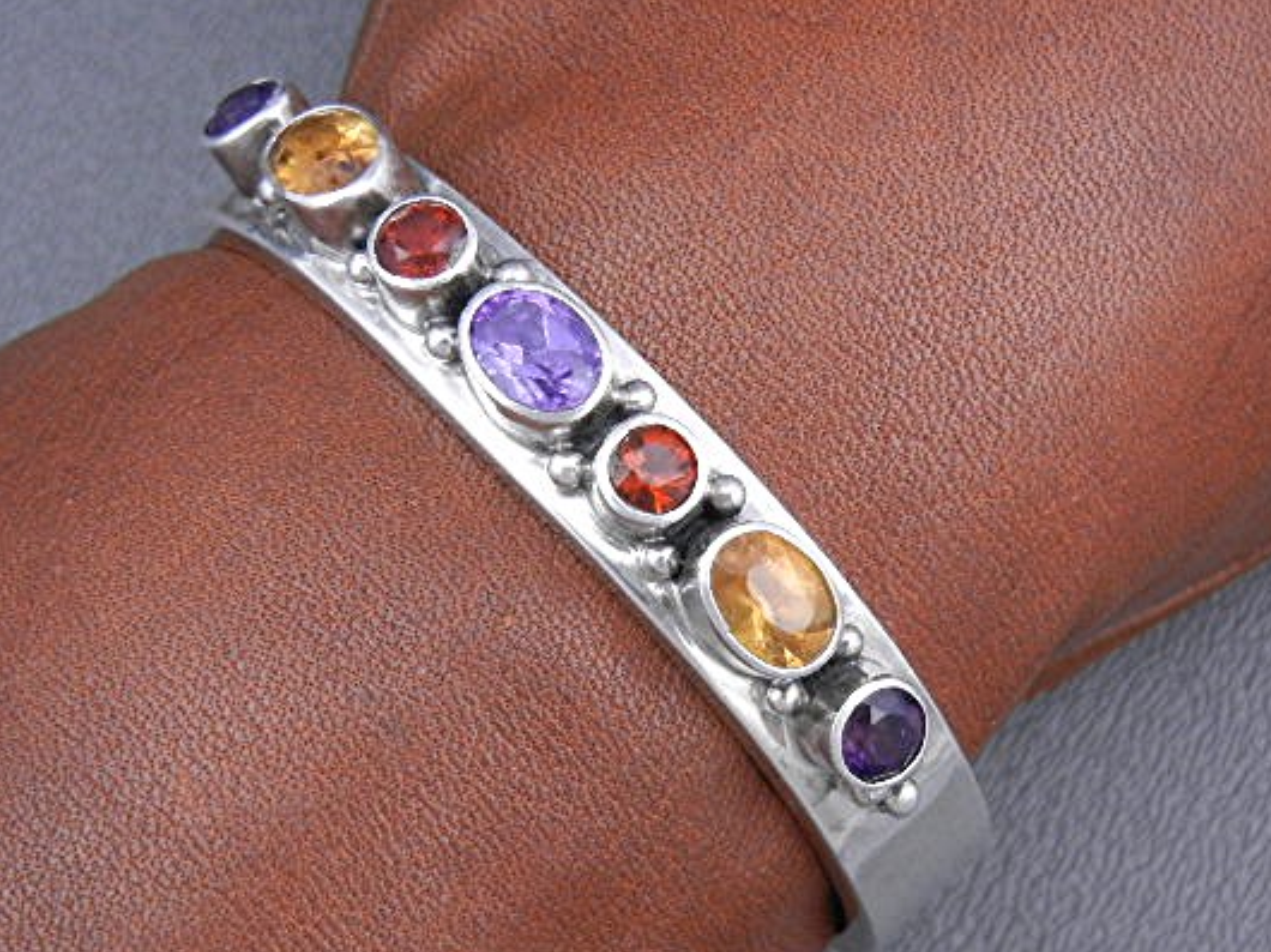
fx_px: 3413
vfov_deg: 15.9
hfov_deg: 21.1
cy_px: 513
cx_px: 631
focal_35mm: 93
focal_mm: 13.9
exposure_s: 1/5.1
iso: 200
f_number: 4.3
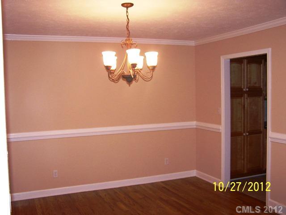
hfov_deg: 49.0
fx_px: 314
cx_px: 143
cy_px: 108
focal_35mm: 38
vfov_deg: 37.7
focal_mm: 6.3
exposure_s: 1/60
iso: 140
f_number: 2.8
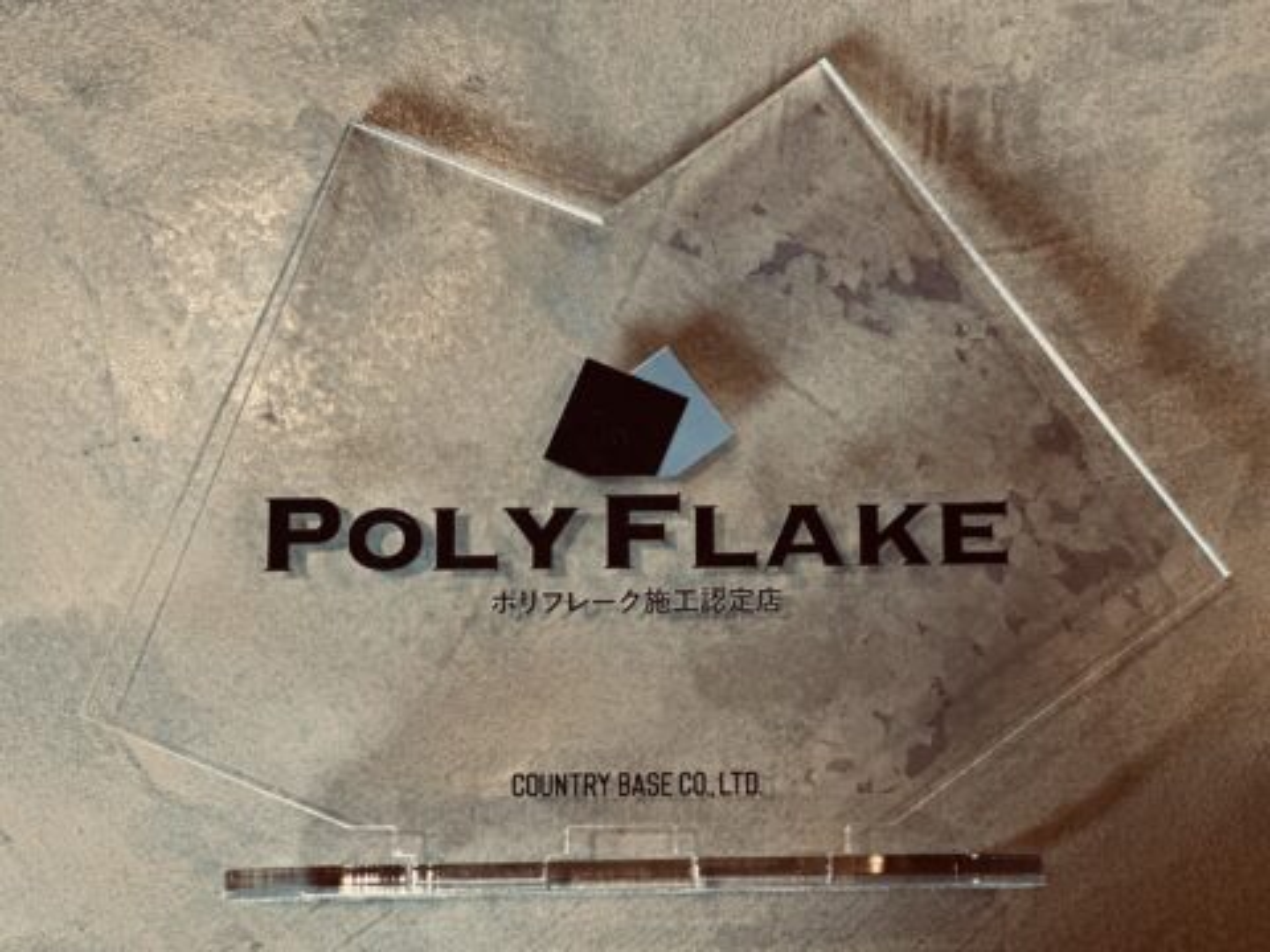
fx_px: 2825
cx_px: 635
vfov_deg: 19.1
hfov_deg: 25.3
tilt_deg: -87.2
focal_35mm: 77
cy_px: 476
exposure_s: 1/33
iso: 250
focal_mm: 9
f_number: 2.8
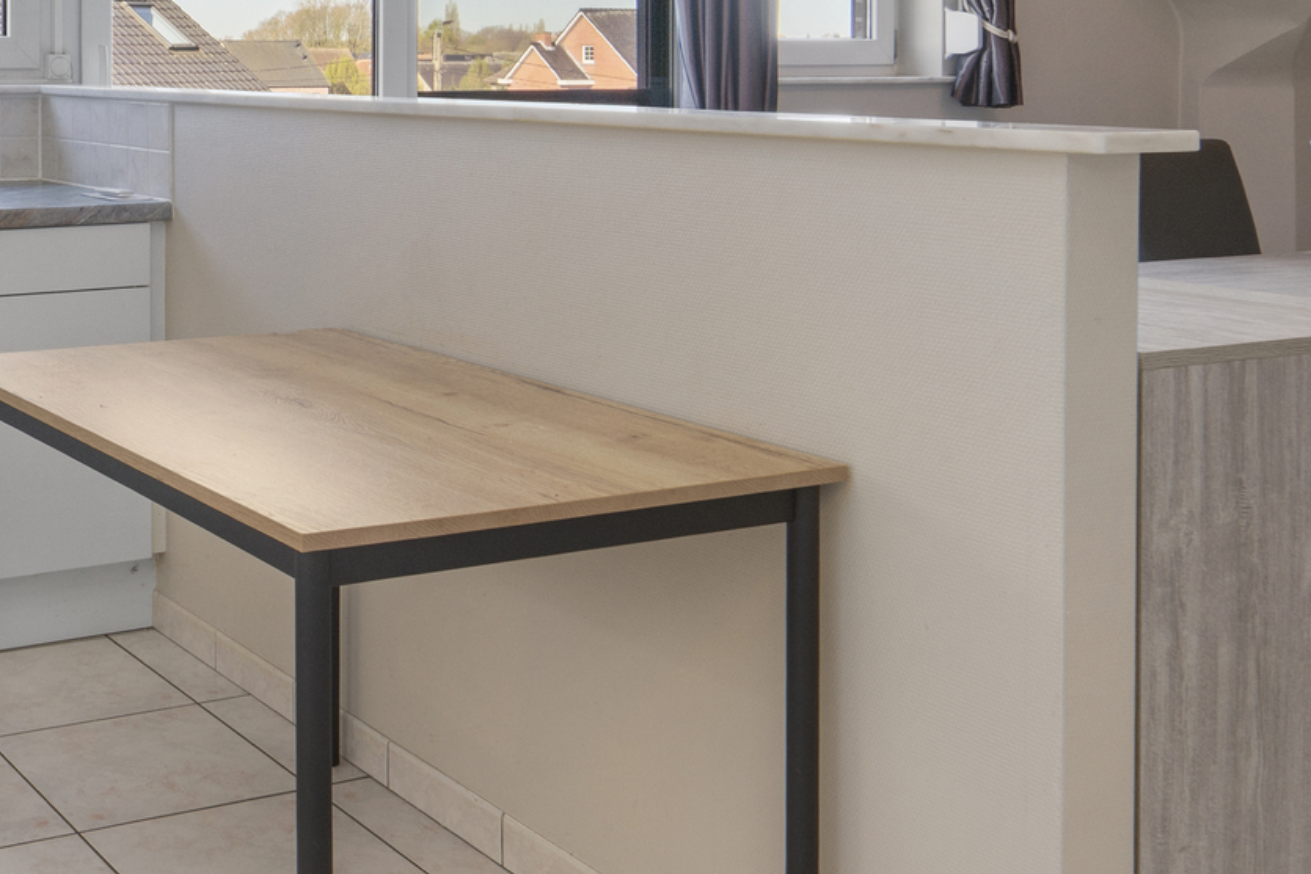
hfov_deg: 39.5
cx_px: 116
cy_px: 79
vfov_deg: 28.1
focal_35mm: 46
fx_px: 1675
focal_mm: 16
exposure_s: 1/2
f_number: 11
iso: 250
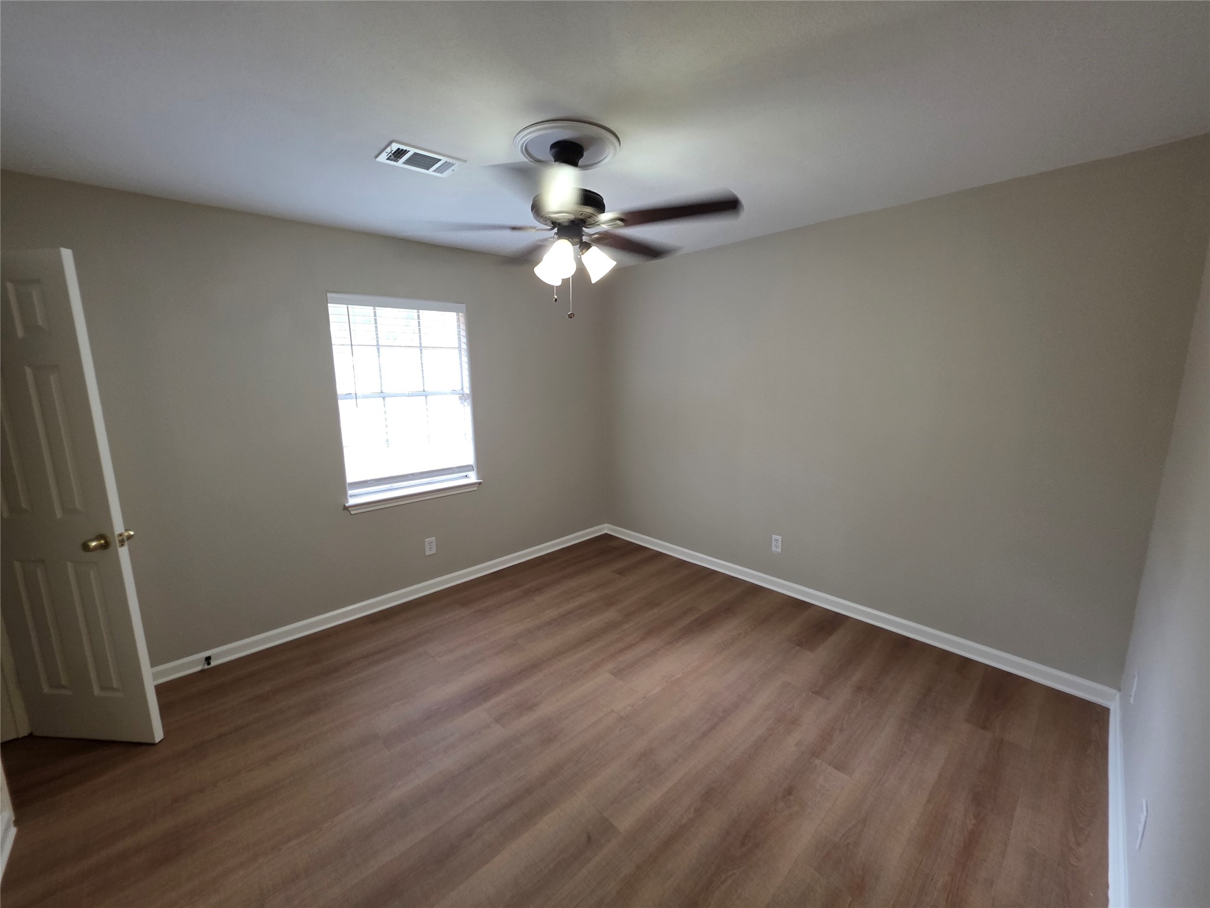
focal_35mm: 13
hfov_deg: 106.2
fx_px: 454
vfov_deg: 89.9
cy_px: 454
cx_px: 605
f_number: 1.9
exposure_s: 1/60
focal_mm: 2.2
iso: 160
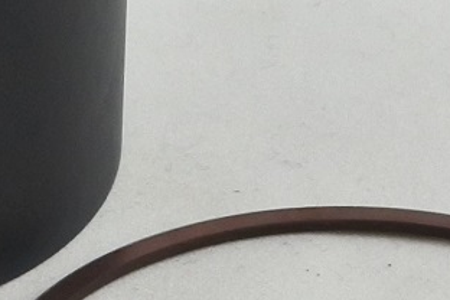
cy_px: 37
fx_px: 3200
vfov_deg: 5.4
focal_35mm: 256
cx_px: -206
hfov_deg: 7.9
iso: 400
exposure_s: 1/125
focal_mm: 15
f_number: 4.2
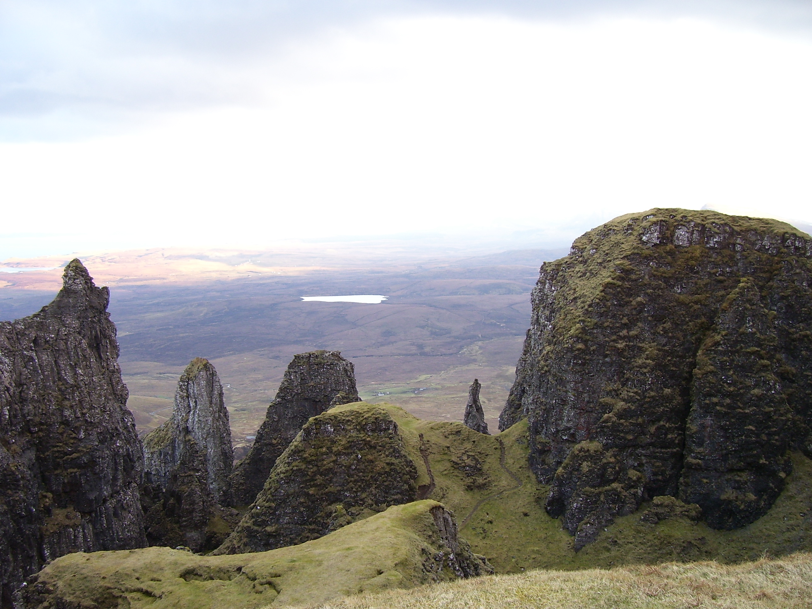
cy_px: 304
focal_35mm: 34
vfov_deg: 41.8
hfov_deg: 54.0
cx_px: 406
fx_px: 798
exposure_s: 1/60
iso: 80
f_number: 2.7
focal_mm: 5.6
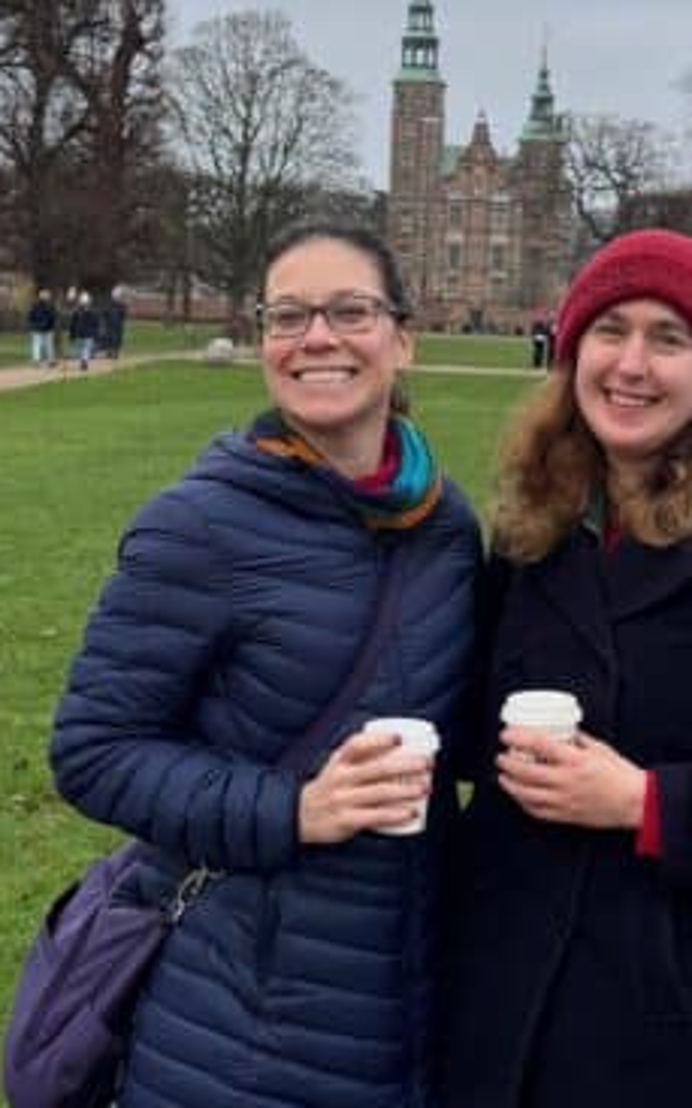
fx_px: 2145
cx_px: 450
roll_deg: -2.7
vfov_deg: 29.0
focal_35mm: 71
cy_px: 480
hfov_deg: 18.3
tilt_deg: -4.3
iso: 80
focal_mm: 6.76
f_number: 1.78
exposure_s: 1/627
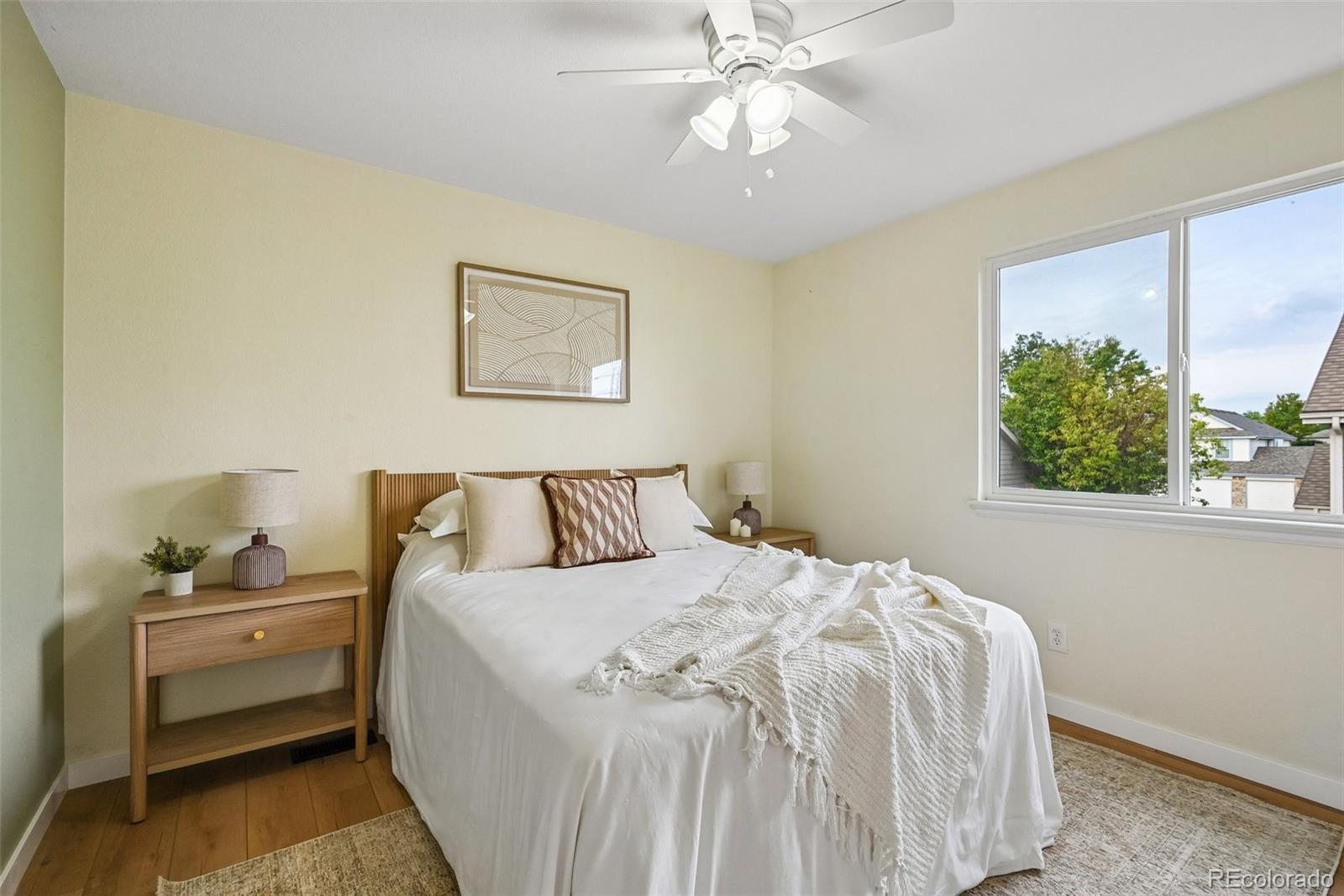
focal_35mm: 16
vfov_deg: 73.7
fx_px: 597
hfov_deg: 96.7
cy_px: 448
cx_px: 672
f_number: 10
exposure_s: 1/60
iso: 400
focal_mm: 16
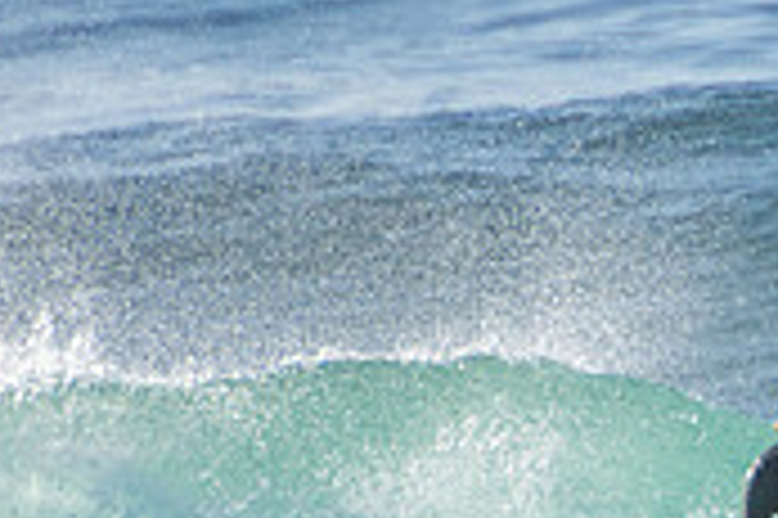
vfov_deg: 0.7
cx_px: 1021
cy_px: 782
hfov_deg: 1.0
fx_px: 43526
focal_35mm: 2016
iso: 250
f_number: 5.6
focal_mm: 400
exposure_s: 1/2000
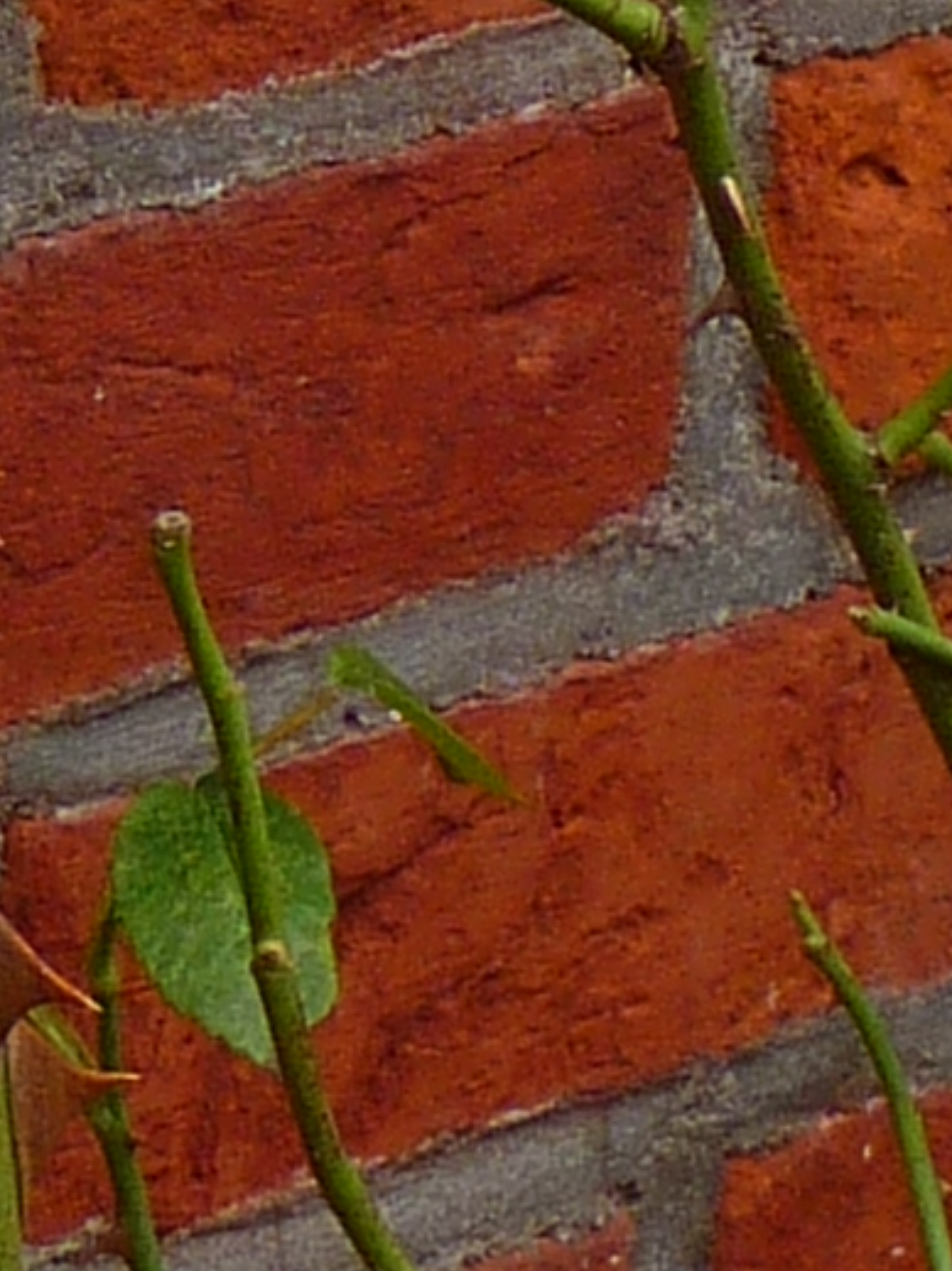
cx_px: -1283
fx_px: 9799
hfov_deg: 5.4
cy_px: -1624
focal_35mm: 267
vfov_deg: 7.0
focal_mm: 6.7
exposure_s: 1/80
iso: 100
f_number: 3.9
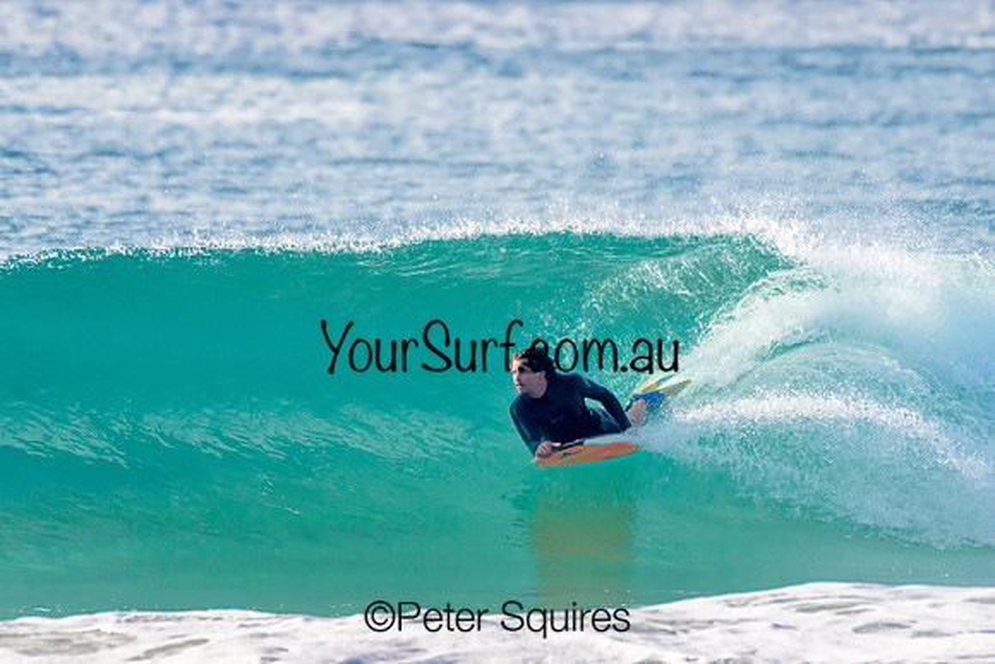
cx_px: 498
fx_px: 27644
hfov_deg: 2.1
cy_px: 332
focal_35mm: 1000
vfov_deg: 1.4
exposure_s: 1/2000
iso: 1250
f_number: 11
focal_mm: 1000
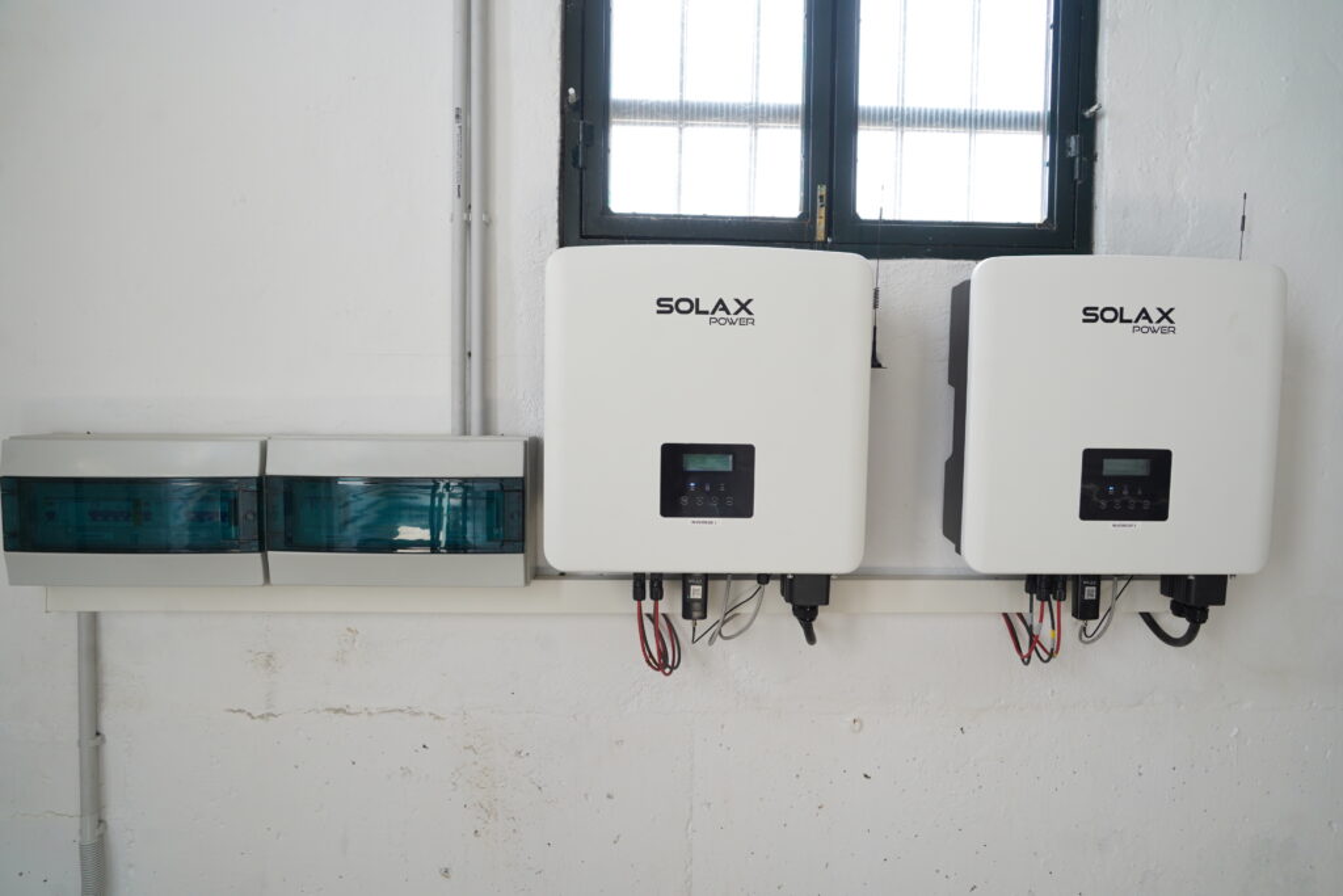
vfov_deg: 53.1
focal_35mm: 24
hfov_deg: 73.7
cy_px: 448
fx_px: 895
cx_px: 672
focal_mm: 24
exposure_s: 1/125
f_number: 6.3
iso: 1000
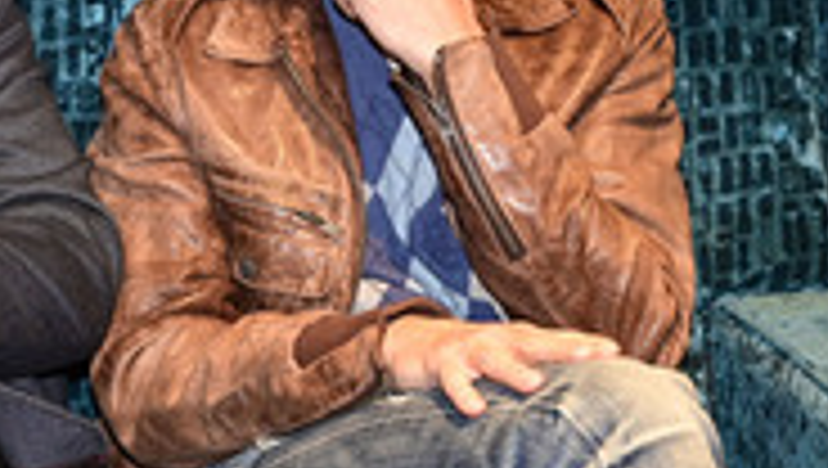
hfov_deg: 23.6
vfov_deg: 13.9
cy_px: 122
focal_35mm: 87
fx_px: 1912
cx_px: 34
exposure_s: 1/160
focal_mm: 34
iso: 1600
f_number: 3.5
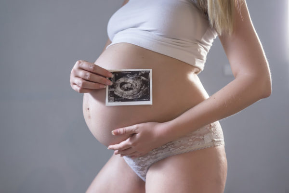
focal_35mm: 35
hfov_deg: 54.4
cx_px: 144
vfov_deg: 37.9
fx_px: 281
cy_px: 96
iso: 500
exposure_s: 1/80
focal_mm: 35
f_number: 2.8
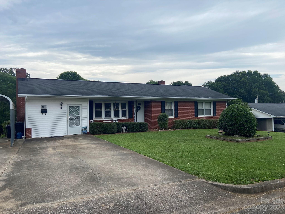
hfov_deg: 67.3
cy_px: 107
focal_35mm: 26
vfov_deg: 53.1
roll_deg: +0.7
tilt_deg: +0.2
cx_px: 142
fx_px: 214
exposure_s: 1/2105
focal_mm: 4.25
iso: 32
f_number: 1.8
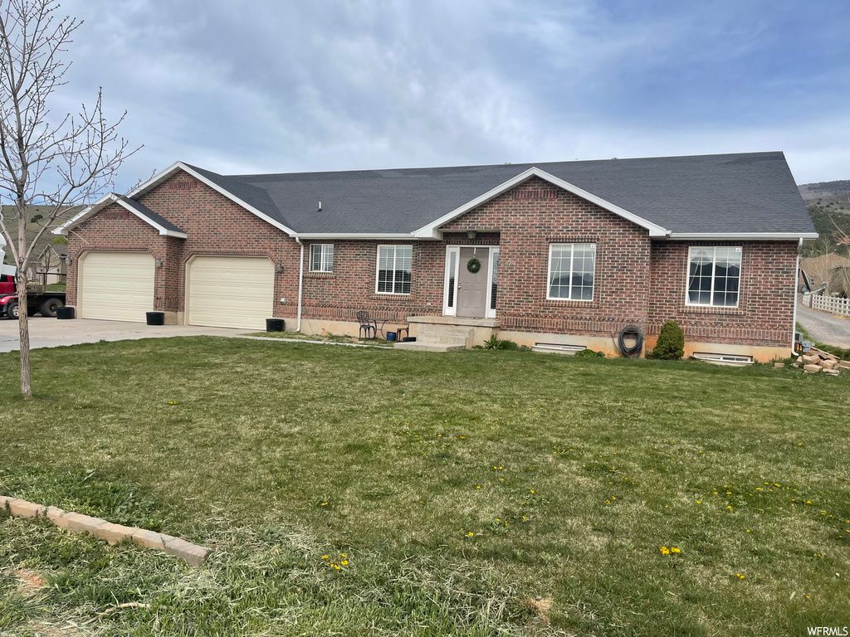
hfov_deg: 67.3
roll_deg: -3.2
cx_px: 425
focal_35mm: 26
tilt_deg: -0.5
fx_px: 638
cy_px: 318
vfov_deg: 53.1
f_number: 1.6
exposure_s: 1/3922
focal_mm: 5.1
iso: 32
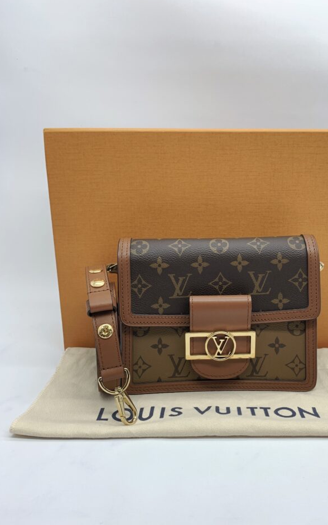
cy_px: 280
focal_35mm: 30
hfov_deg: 41.4
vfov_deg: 62.8
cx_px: 211
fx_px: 429
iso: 64
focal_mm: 4.25
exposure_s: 1/100
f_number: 1.8
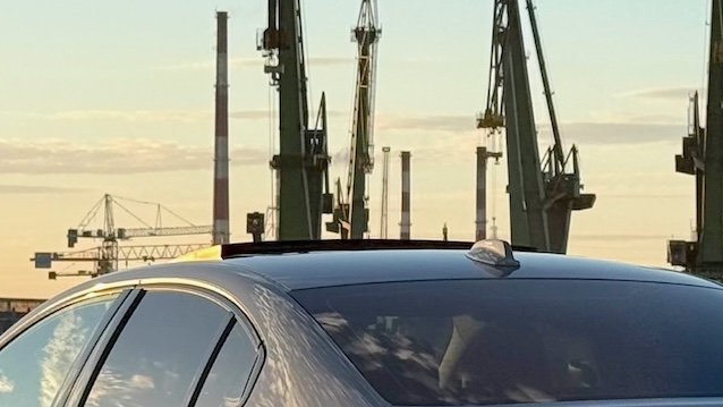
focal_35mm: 123
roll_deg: +0.4
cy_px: 510
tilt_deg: +0.3
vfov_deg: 9.7
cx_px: 424
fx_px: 2358
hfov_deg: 17.4
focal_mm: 6.76
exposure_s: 1/2762
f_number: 1.78
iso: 64
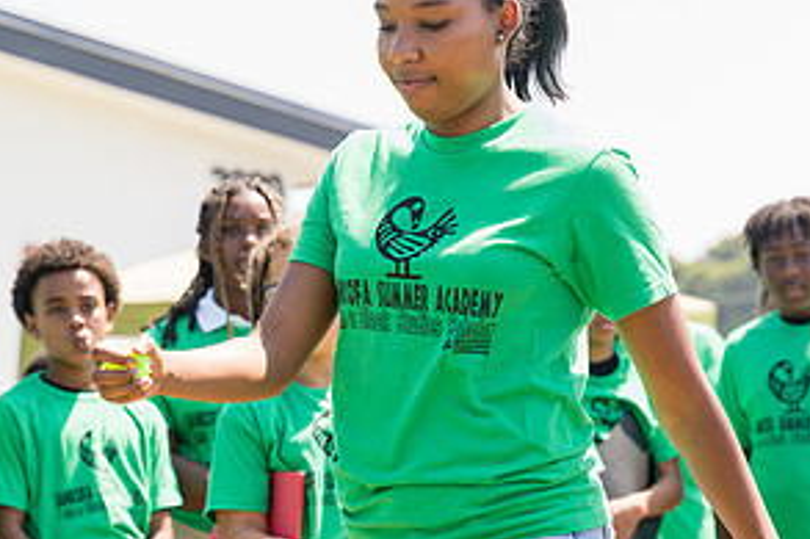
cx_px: 487
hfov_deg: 12.2
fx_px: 3778
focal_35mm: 168
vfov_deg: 8.2
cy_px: 241
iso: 100
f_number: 4
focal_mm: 75
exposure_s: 1/250
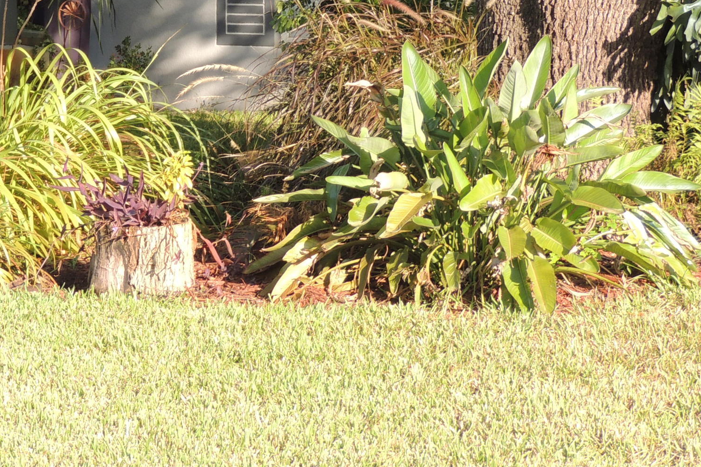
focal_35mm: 157
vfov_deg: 8.7
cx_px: 79
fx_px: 3057
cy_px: -12
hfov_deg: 13.0
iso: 100
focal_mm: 13.3
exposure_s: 1/160
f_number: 3.9
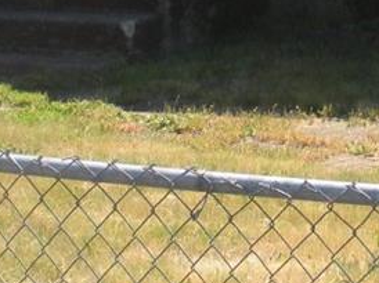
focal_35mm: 197
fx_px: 2155
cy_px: -203
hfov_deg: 10.0
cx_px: 389
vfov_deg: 7.3
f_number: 3.5
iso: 88
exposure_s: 1/502
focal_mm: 6.3
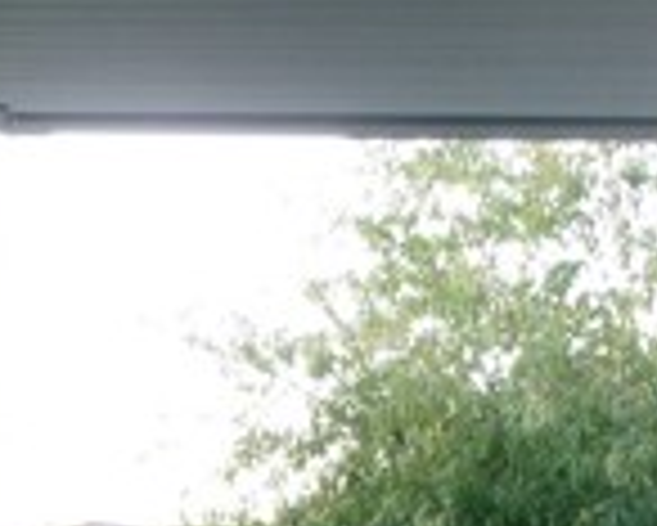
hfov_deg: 15.6
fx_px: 2335
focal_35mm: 120
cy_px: 737
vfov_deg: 12.4
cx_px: -72
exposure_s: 1/34
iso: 139
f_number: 3.9
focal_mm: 5.1
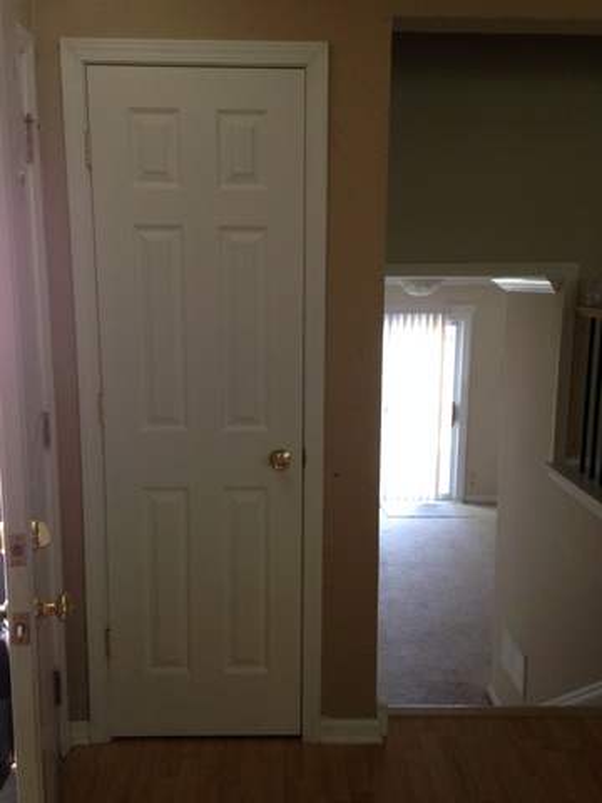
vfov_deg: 55.4
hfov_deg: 42.9
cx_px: 301
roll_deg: -1.7
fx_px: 765
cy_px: 402
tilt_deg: -10.6
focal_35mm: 33
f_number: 2.4
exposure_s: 1/20
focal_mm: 4.12
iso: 100
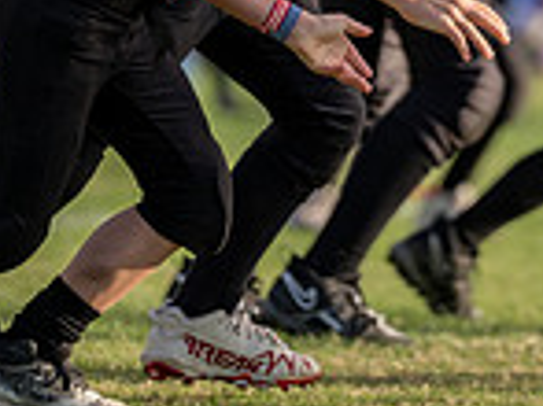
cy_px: -223
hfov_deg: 2.6
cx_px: 373
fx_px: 11881
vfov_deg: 2.0
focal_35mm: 758
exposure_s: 1/1600
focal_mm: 200
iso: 200
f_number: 2.8
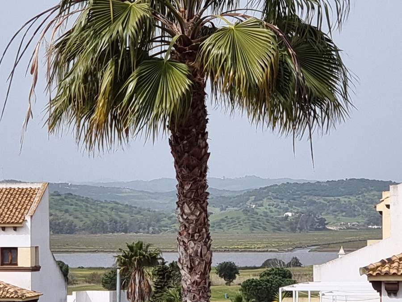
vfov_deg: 20.4
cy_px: 151
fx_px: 836
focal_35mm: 72
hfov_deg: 27.0
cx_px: 201
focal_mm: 9
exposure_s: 1/1348
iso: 40
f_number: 2.4
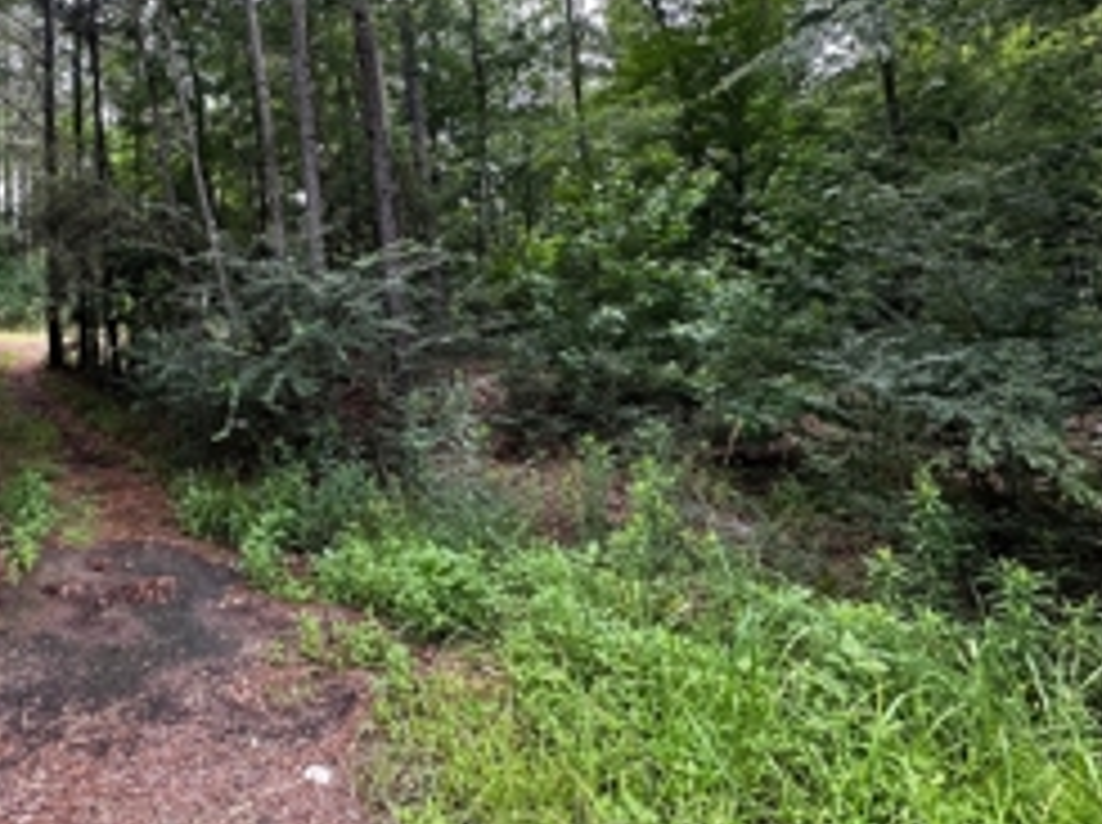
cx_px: 281
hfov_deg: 73.7
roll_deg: +1.4
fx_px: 668
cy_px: 295
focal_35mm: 21
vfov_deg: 62.2
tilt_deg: +1.8
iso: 125
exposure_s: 1/99
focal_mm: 2.22
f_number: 2.2
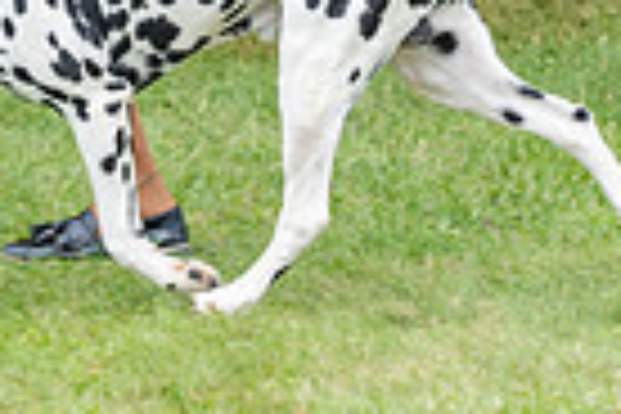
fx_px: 9607
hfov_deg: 3.7
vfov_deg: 2.5
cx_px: -212
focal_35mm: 557
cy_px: -295
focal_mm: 133
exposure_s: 1/400
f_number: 4.5
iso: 400
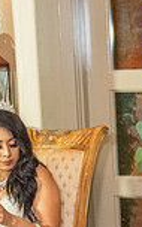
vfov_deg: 14.1
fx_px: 916
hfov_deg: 8.4
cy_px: 178
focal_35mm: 148
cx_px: 287
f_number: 2.8
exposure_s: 1/125
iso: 1250
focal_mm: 38
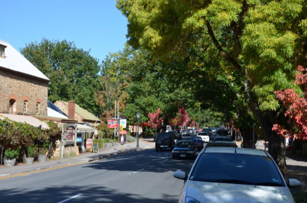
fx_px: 536
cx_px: 154
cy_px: 102
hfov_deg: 32.0
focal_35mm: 63
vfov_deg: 21.5
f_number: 8
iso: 125
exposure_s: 1/250
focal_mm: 42
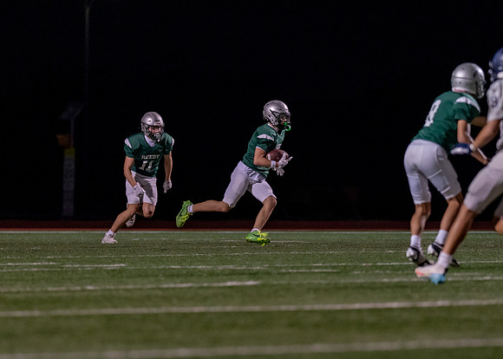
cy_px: 164
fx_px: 4504
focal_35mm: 315
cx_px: 235
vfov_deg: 4.6
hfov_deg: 6.4
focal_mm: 135
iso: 2000
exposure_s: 1/1000
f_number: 1.8
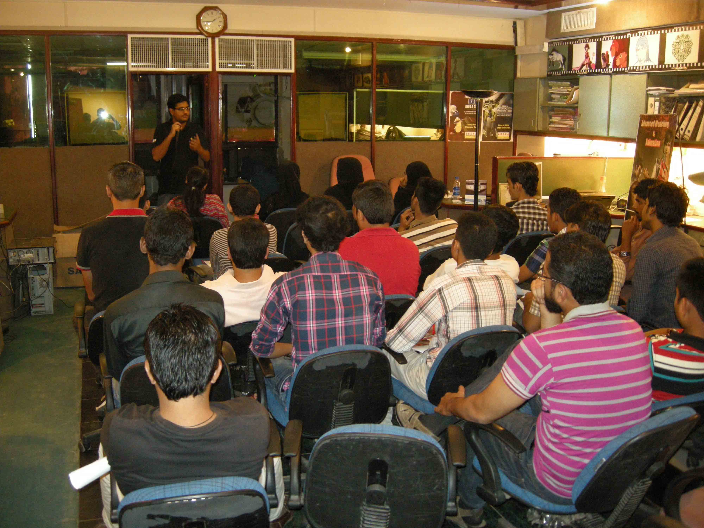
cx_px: 352
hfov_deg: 52.6
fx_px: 712
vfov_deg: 40.7
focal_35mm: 35
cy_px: 264
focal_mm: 7.5
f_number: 2.7
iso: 400
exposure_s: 1/8
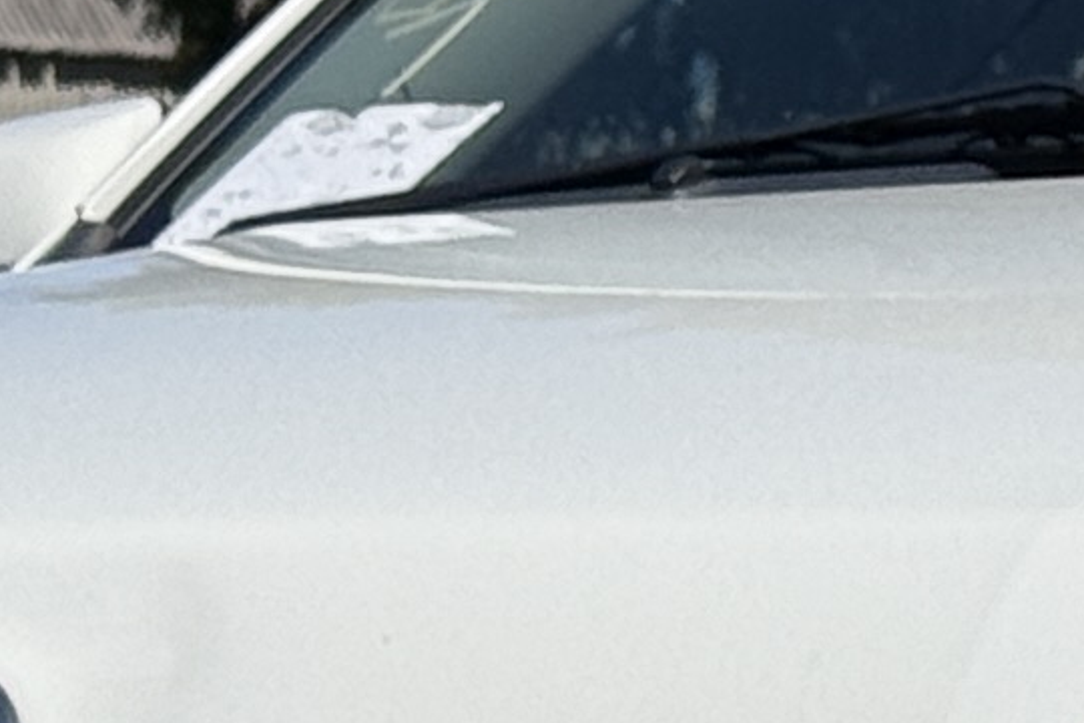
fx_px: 11231
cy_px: 729
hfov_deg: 5.5
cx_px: 1540
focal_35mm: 373
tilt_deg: +1.2
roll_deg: -0.5
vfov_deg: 3.7
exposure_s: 1/11364
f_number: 1.78
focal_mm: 6.76
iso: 64
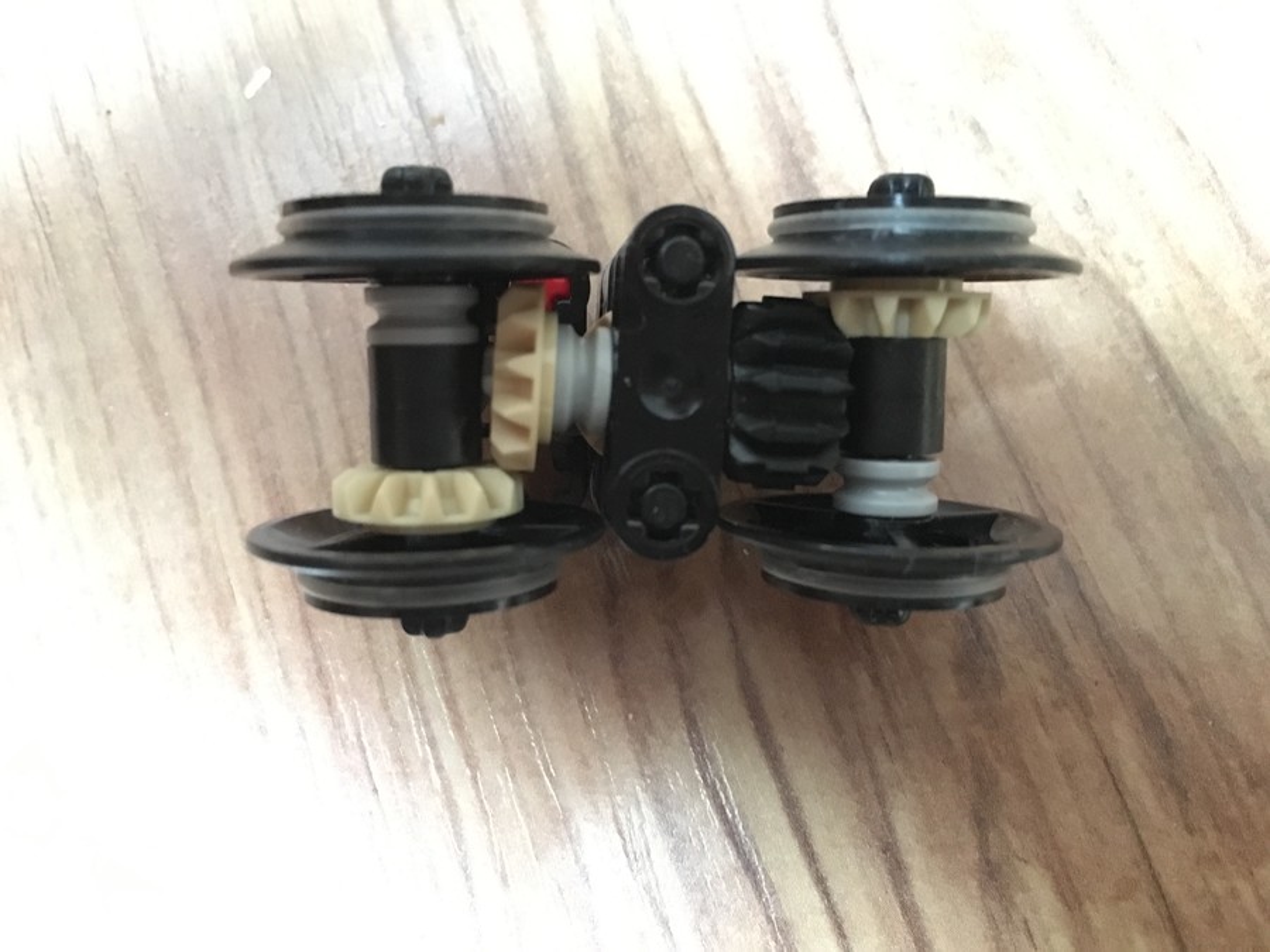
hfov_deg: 61.7
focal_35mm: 29
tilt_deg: -77.5
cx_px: 635
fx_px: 1064
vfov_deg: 48.2
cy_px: 476
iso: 1000
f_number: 2.2
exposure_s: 1/17
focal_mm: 4.15
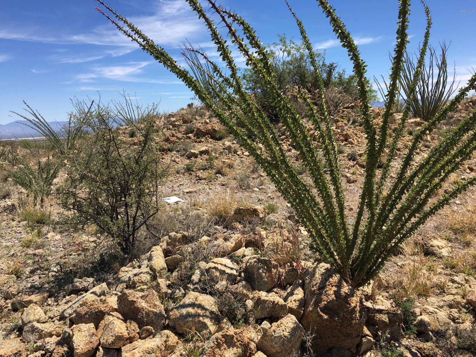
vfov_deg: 48.2
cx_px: 238
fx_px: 399
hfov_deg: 61.7
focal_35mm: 29
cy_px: 178
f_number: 2.2
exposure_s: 1/1748
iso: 25
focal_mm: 4.15
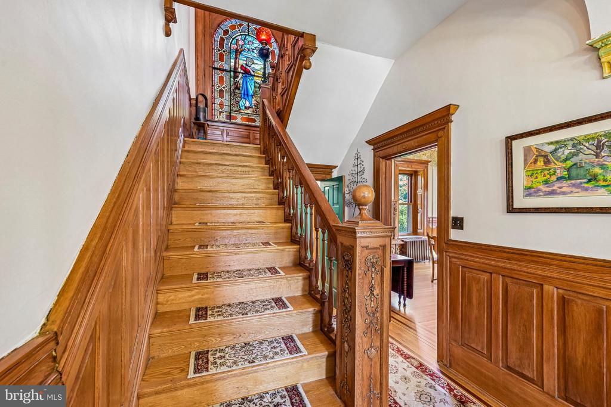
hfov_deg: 104.2
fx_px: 238
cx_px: 306
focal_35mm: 14
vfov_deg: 81.2
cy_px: 204
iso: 400
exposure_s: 1/1.67
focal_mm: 14
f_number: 8
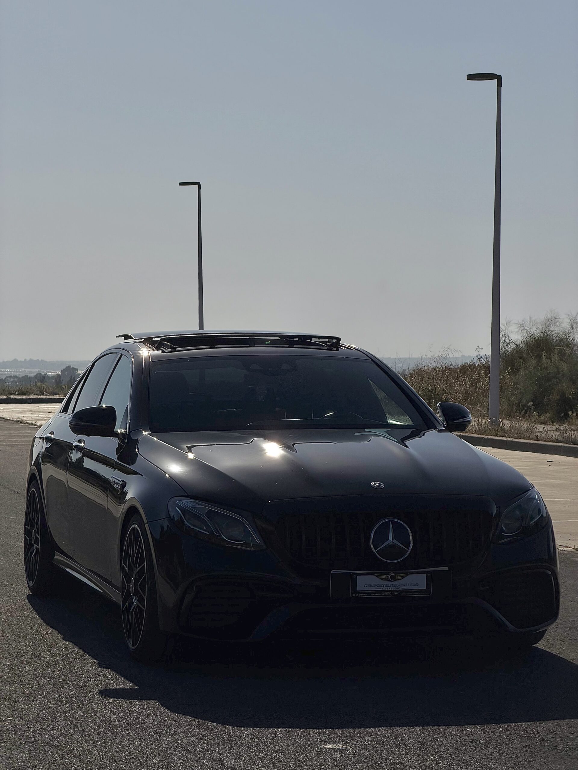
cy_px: 385
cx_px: 289
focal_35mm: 100
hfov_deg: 14.8
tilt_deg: -0.6
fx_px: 2226
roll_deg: -0.1
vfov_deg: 19.6
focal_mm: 16.89
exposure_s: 1/6173
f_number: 2.8
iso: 20
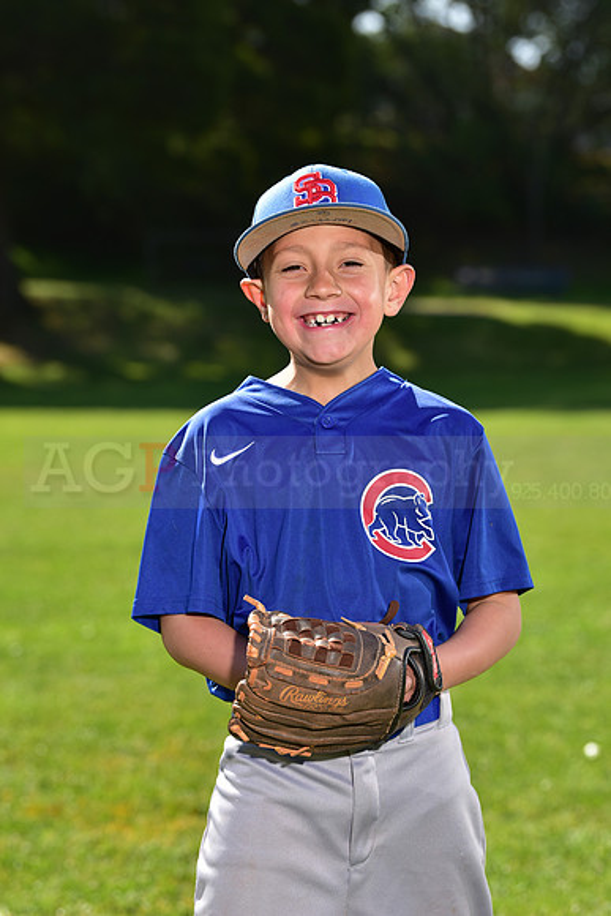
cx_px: 306
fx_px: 3053
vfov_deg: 17.1
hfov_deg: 11.4
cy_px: 458
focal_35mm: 120
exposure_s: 1/250
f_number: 5.6
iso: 80
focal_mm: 120
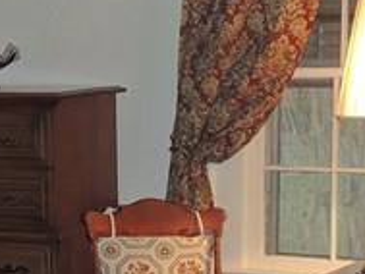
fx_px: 1372
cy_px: 253
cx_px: 62
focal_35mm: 130
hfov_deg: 15.0
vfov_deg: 11.3
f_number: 3
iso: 200
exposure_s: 1/30
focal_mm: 4.3
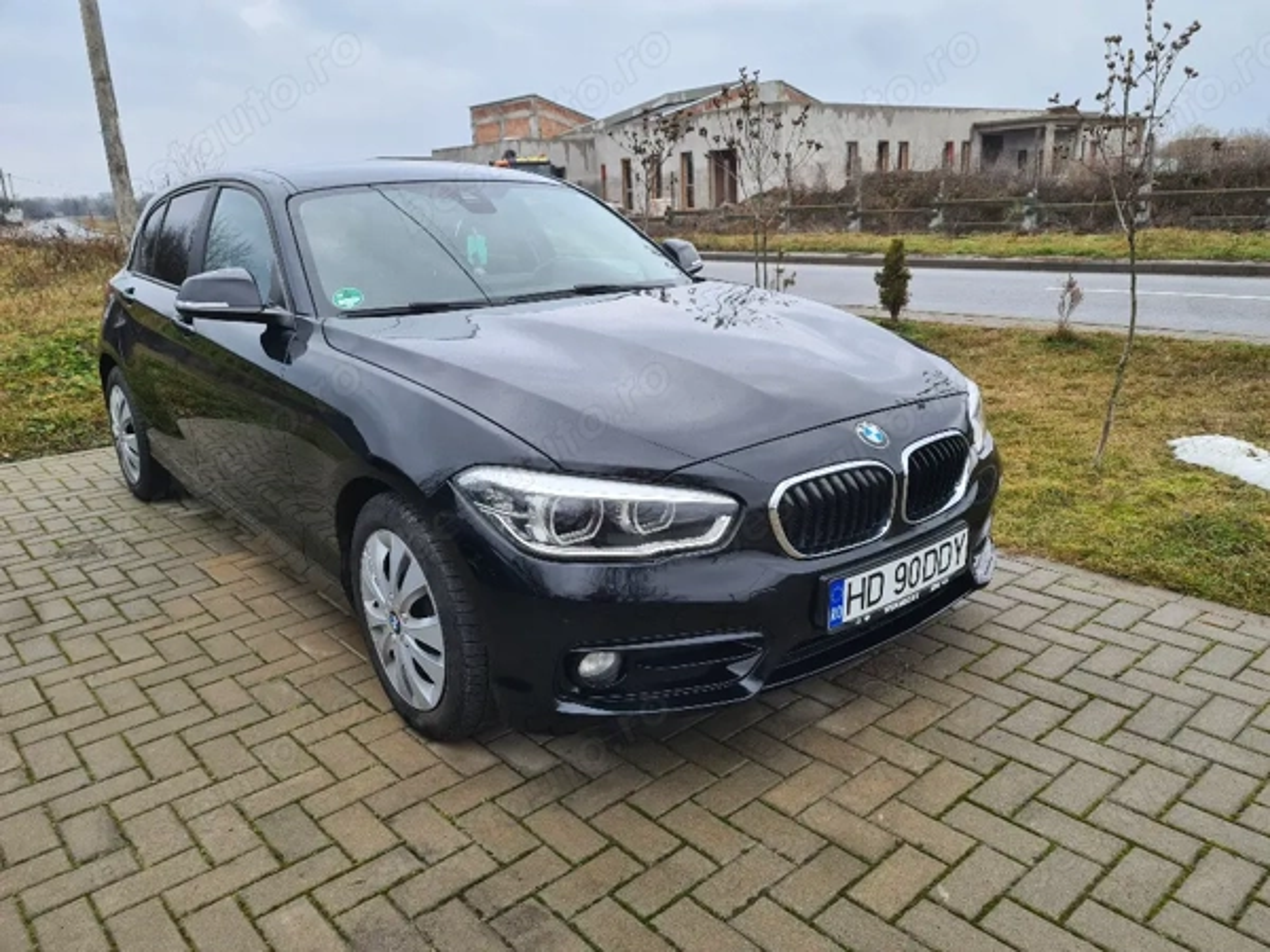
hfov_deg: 67.3
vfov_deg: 53.1
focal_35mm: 26
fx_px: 954
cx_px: 635
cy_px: 476
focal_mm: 5.4
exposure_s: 1/345
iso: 50
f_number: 1.8
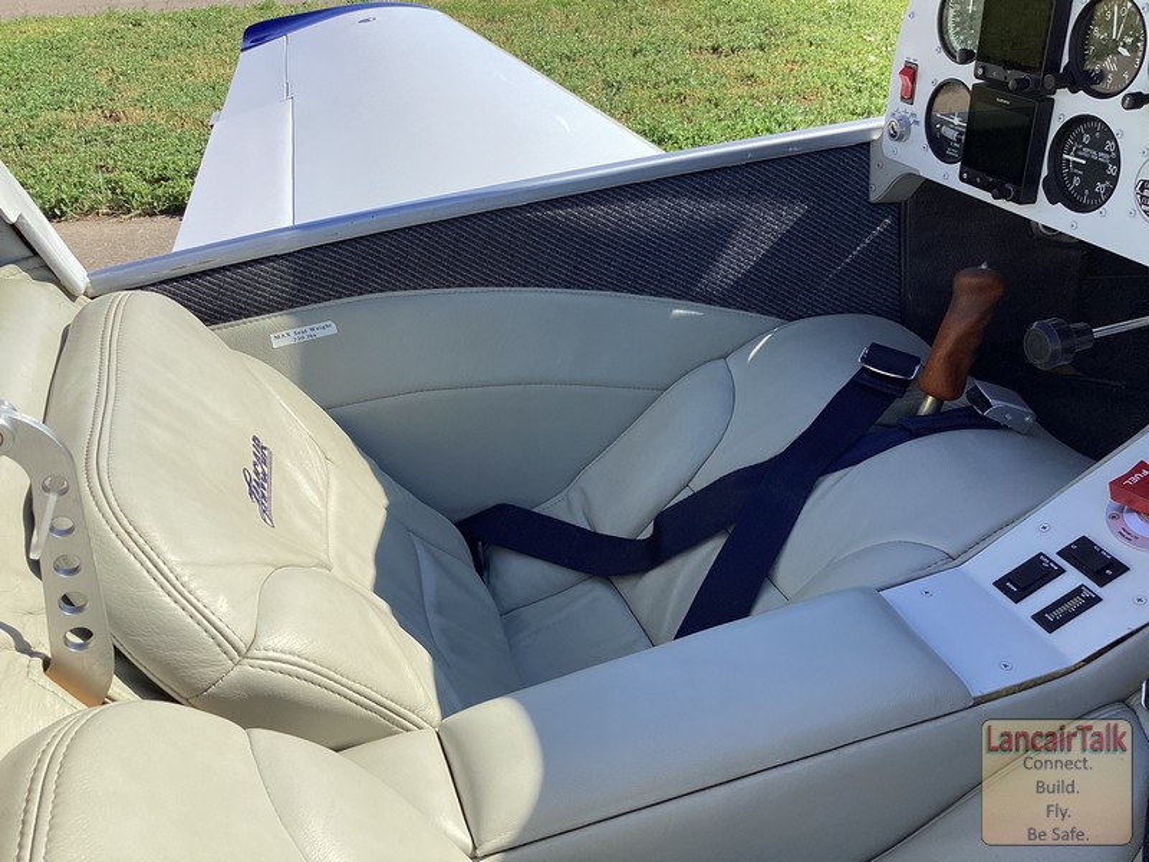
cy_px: 431
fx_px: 1029
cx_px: 574
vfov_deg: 45.4
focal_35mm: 31
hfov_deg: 58.4
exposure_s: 1/799
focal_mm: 3.3
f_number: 2.4
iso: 25
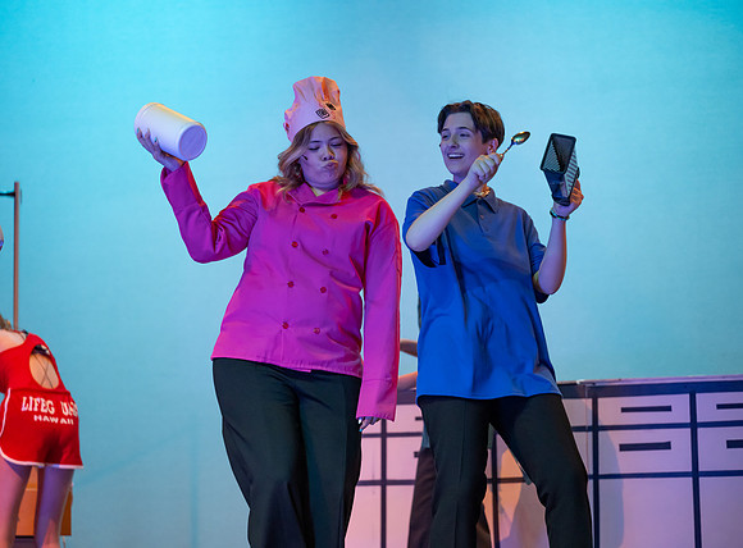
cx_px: 331
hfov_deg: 13.7
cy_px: 274
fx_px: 3086
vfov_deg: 10.2
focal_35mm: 145
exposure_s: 1/400
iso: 4500
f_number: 2.8
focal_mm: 135
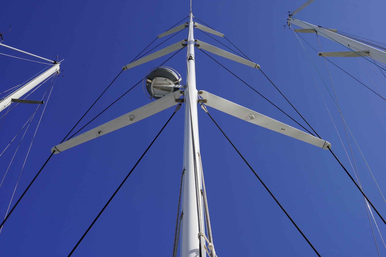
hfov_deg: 53.1
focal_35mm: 36
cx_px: 193
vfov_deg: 36.9
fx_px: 386
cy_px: 128
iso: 100
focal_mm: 24
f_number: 10
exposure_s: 1/200
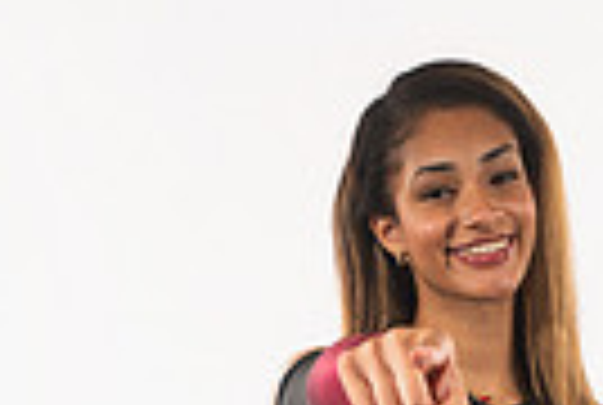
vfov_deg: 9.3
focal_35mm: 134
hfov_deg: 15.2
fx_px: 2249
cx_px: 468
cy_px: 927
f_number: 7.1
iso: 500
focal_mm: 40
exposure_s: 1/320
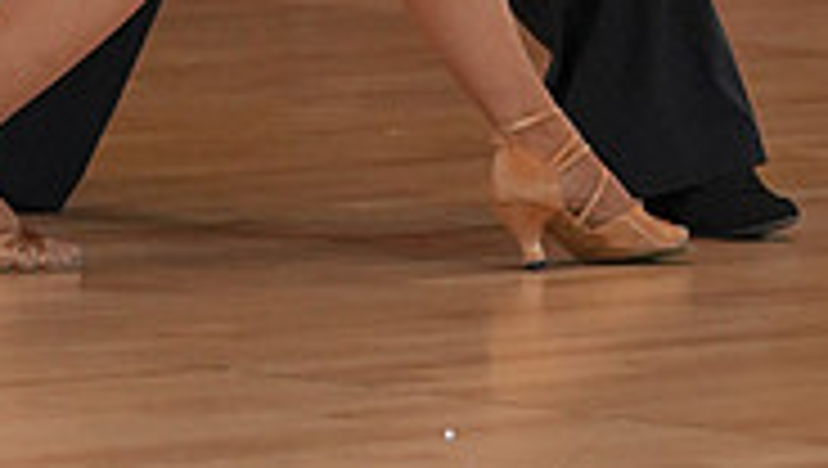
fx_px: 10507
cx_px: 308
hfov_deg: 4.5
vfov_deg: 2.5
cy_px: -576
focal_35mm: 478
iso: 1600
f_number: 3.5
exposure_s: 1/500
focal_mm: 97
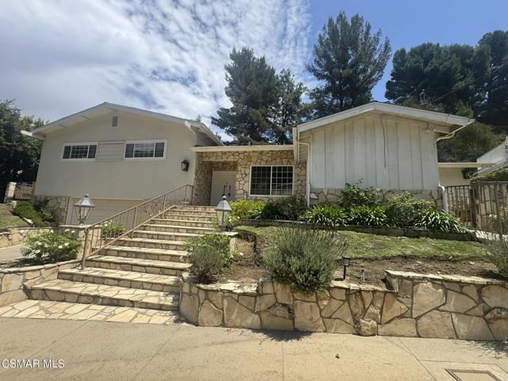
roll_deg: -3.3
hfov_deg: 102.1
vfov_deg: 85.7
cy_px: 190
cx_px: 254
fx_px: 205
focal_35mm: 14
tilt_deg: +7.7
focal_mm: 2.22
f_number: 2.2
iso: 40
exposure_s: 1/1256
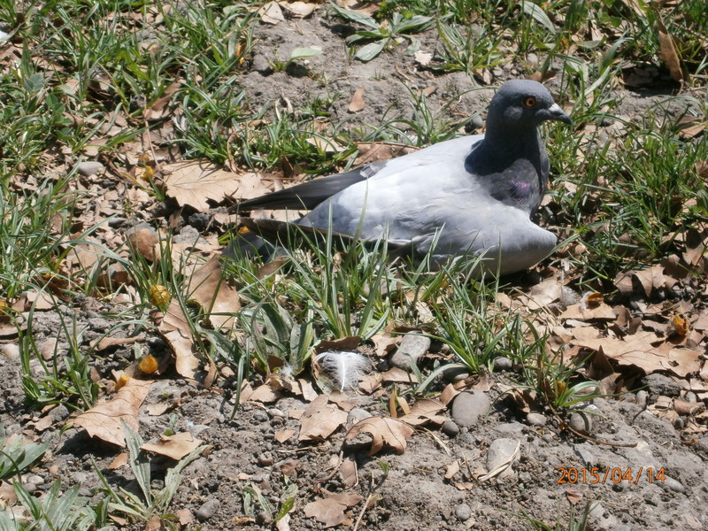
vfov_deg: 11.4
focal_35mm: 130
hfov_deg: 15.2
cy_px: 266
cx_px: 354
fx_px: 2659
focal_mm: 23.5
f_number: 6.5
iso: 80
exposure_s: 1/200
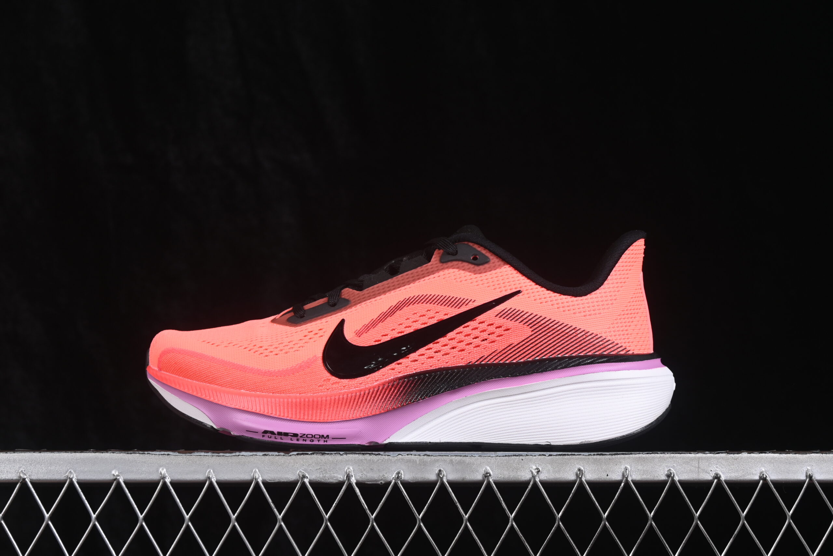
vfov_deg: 18.2
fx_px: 1735
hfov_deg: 27.0
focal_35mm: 75
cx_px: 416
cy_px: 278
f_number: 8
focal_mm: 50
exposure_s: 1/80
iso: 160
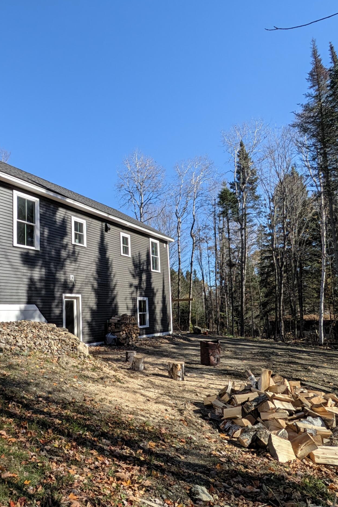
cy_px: 280
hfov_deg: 58.9
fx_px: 282
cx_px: 88
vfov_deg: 83.7
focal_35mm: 20
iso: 52
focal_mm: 2.02
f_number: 1.7
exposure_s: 1/2924
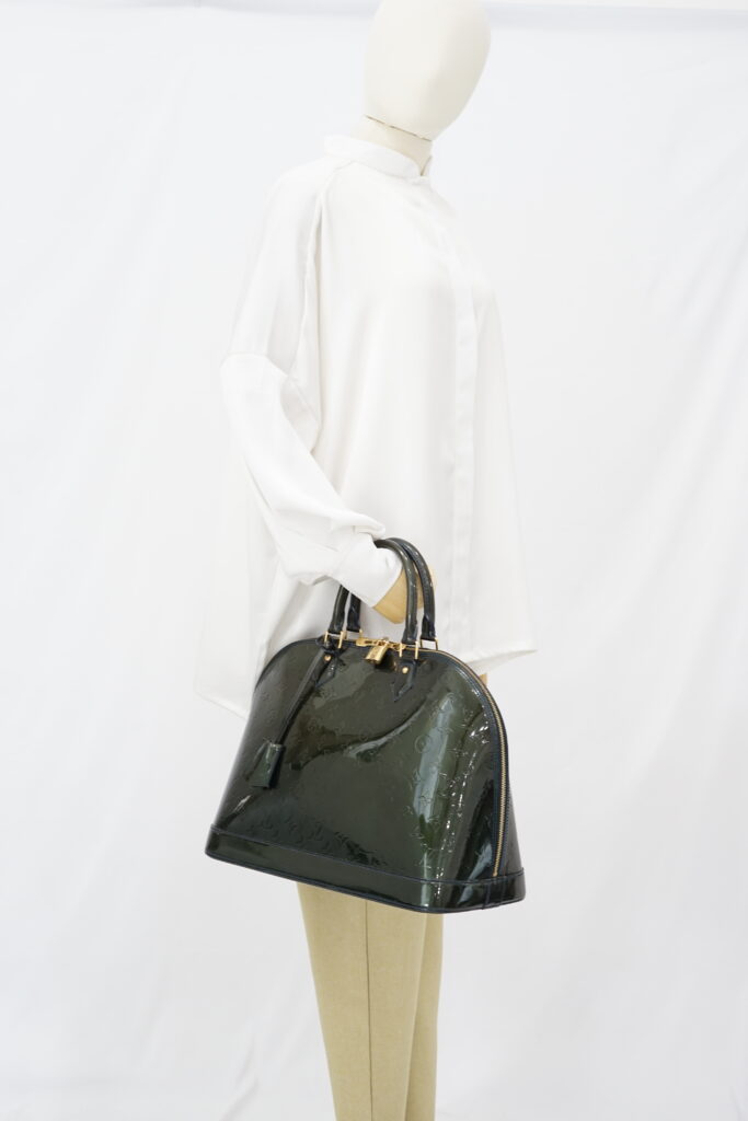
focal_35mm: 50
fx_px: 1558
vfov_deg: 39.6
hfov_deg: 27.0
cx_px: 374
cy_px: 560
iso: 640
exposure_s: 1/8
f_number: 6.3
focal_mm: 50
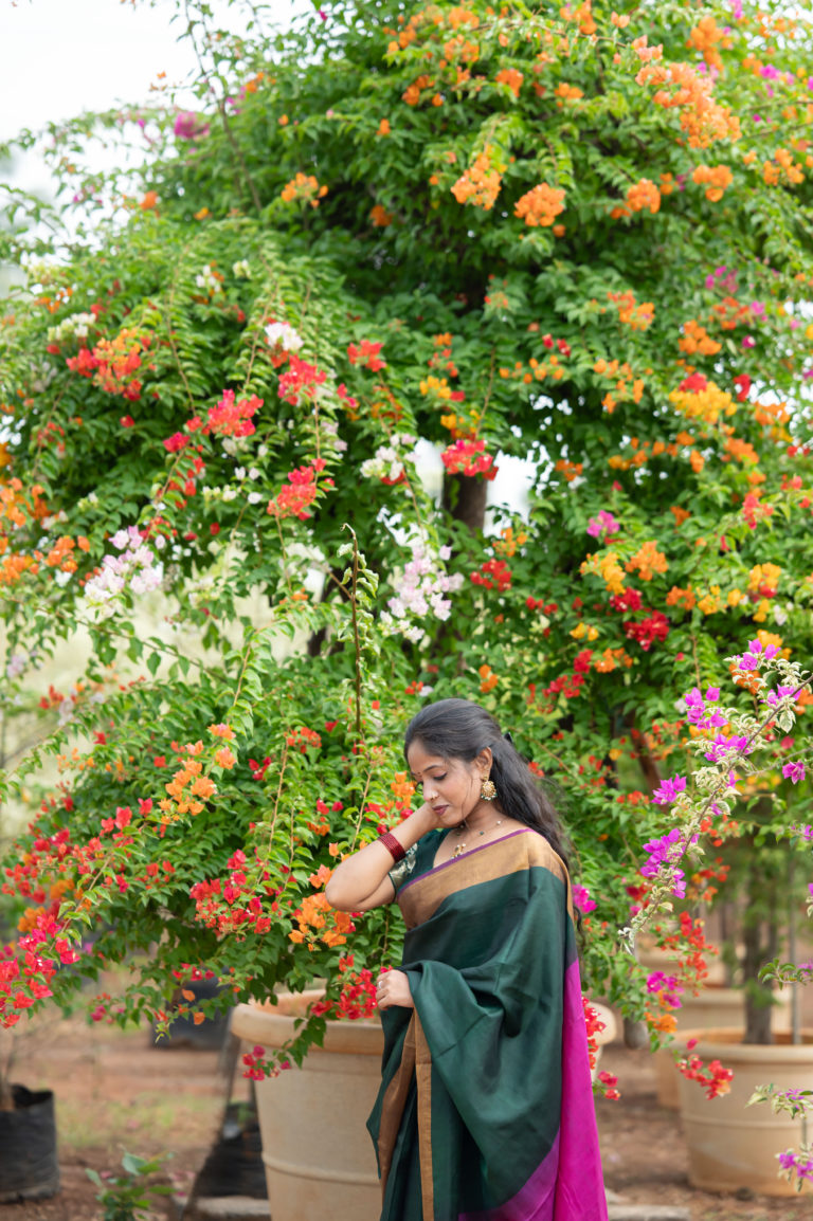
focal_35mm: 85
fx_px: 2883
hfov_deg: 16.1
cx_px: 406
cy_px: 610
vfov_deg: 23.9
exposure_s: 1/2000
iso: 400
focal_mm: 85
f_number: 2.2
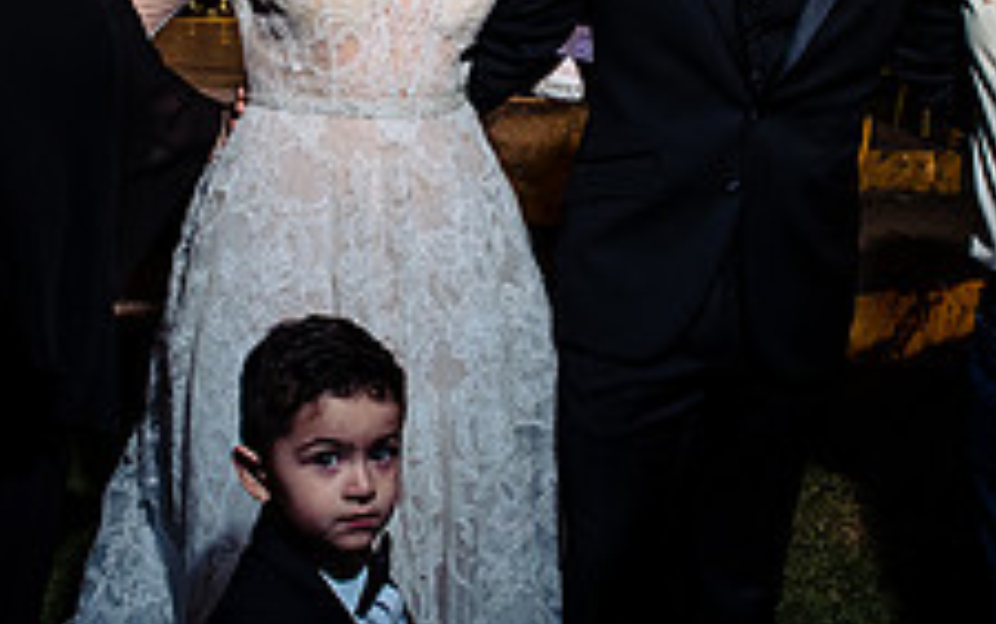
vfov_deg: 20.4
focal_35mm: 63
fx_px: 1711
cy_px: 126
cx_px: 465
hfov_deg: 32.4
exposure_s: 1/50
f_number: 7.1
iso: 1600
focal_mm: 24
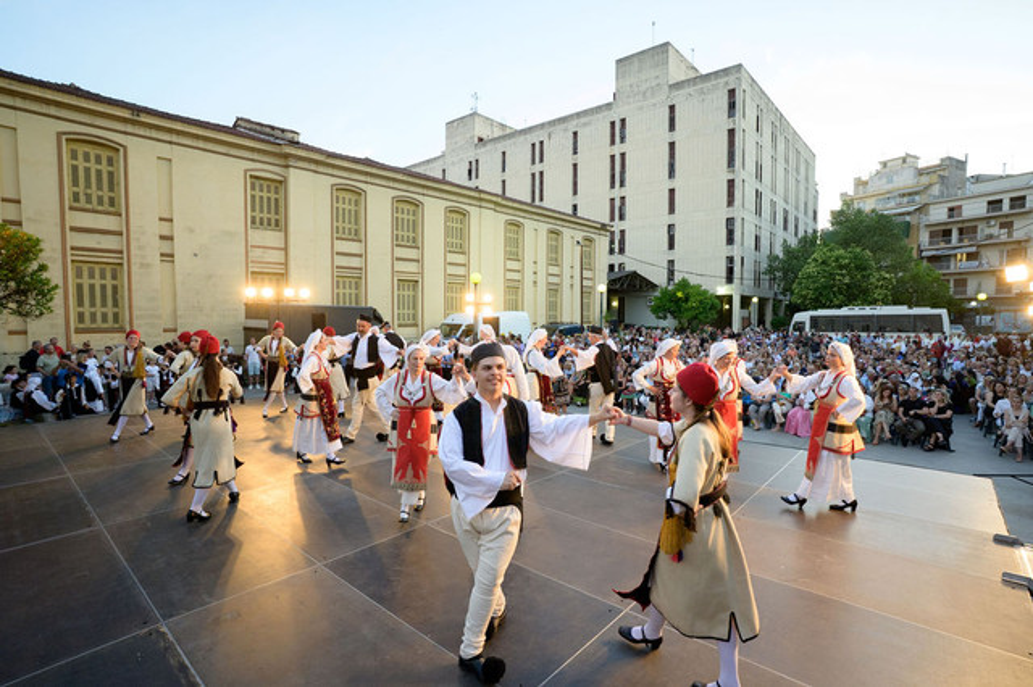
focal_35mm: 17
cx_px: 516
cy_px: 344
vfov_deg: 70.4
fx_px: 488
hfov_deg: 93.3
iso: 2000
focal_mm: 17
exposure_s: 1/125
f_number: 5.6
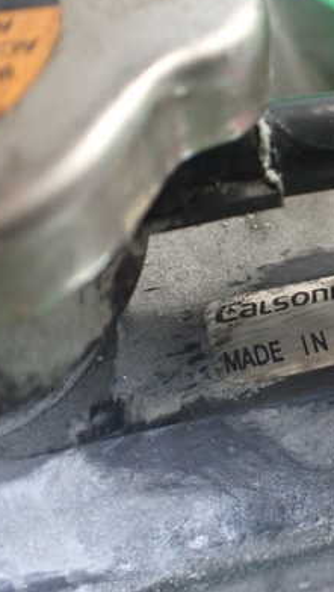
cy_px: 257
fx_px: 786
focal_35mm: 50
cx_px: 336
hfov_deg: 23.0
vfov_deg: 41.2
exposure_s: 1/125
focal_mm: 5.4
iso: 640
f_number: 2.3
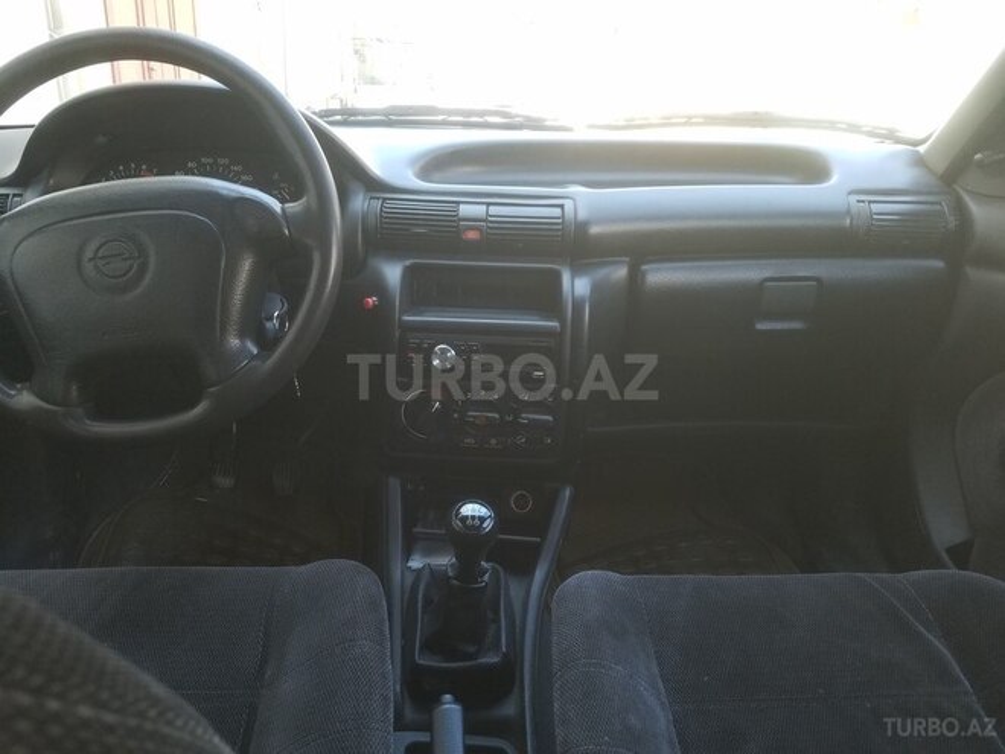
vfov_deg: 53.1
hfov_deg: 67.3
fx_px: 755
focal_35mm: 26
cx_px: 502
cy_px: 377
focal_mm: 4.2
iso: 80
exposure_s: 1/100
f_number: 1.7
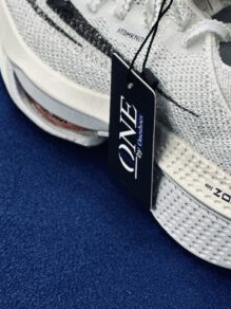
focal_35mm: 246
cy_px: 34
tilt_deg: -37.1
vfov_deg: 8.0
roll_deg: -1.1
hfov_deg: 6.0
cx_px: 292
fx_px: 2189
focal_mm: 9
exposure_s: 1/100
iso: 100
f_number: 2.8
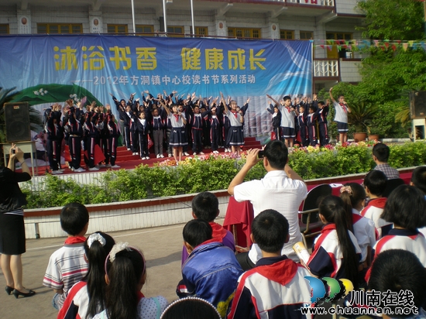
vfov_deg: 37.7
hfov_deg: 49.0
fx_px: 467
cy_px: 160
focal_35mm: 38
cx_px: 213
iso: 50
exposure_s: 1/240
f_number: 4.6
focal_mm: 6.3
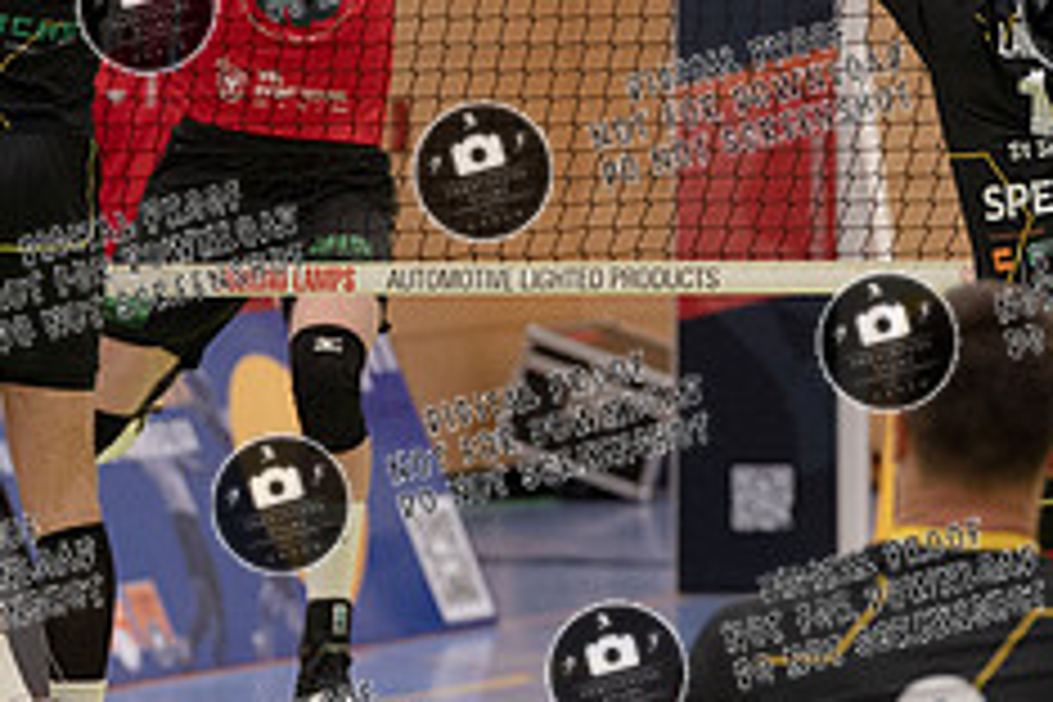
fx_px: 12460
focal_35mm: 426
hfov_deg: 4.8
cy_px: -342
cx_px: 323
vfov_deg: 3.2
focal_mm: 135
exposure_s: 1/1250
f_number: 3.5
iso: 2500
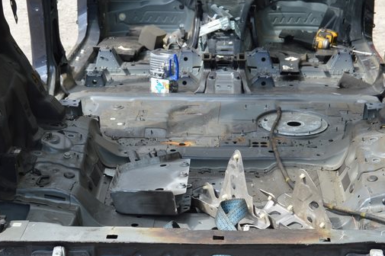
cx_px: 221
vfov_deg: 19.2
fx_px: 748
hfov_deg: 28.8
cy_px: 204
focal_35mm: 70
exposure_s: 1/125
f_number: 5.6
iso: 100
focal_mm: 23
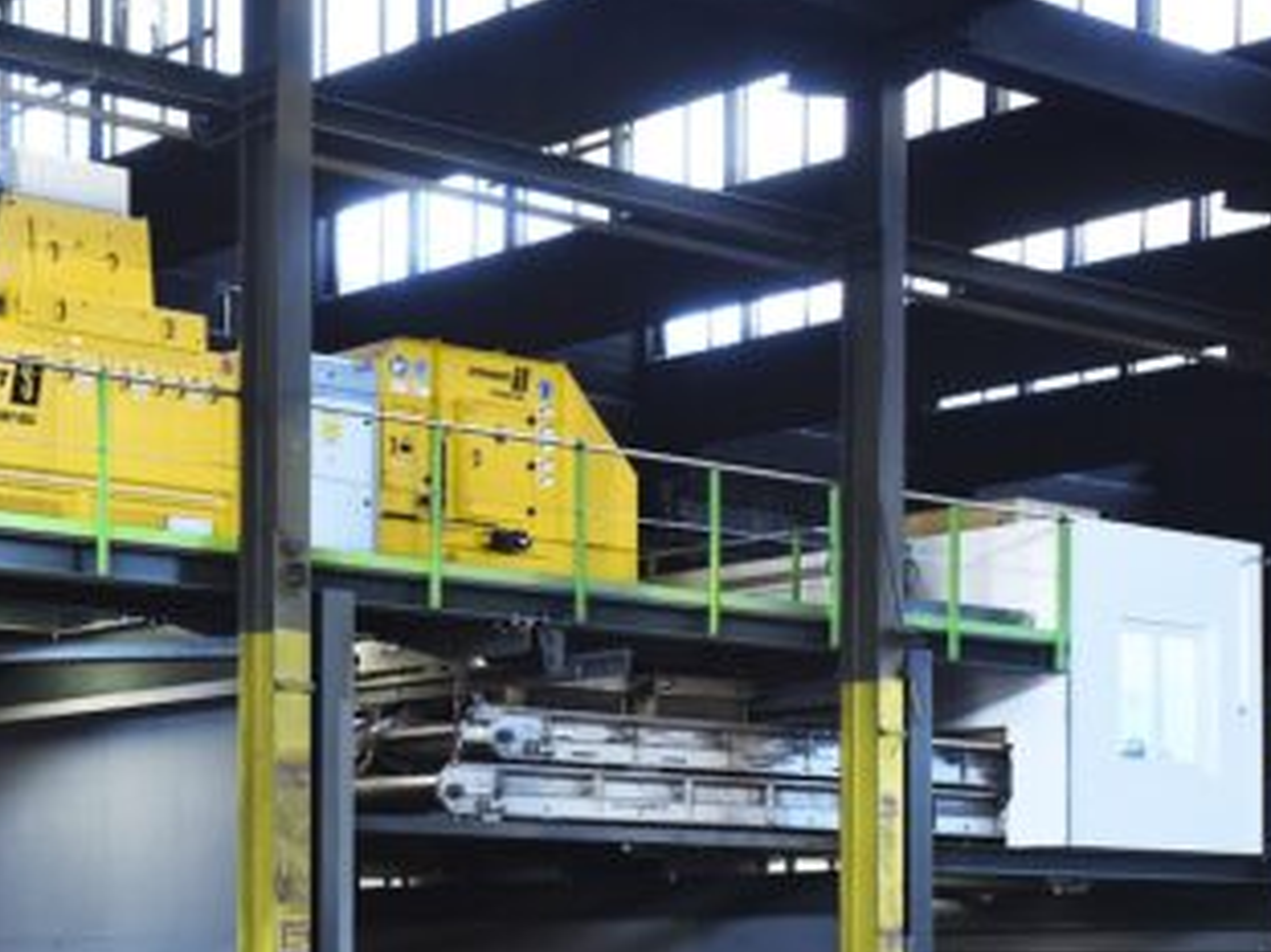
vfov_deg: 19.4
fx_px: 2789
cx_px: -114
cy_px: 439
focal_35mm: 76
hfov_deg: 24.1
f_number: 5.6
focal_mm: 32
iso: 1600
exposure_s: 1/80
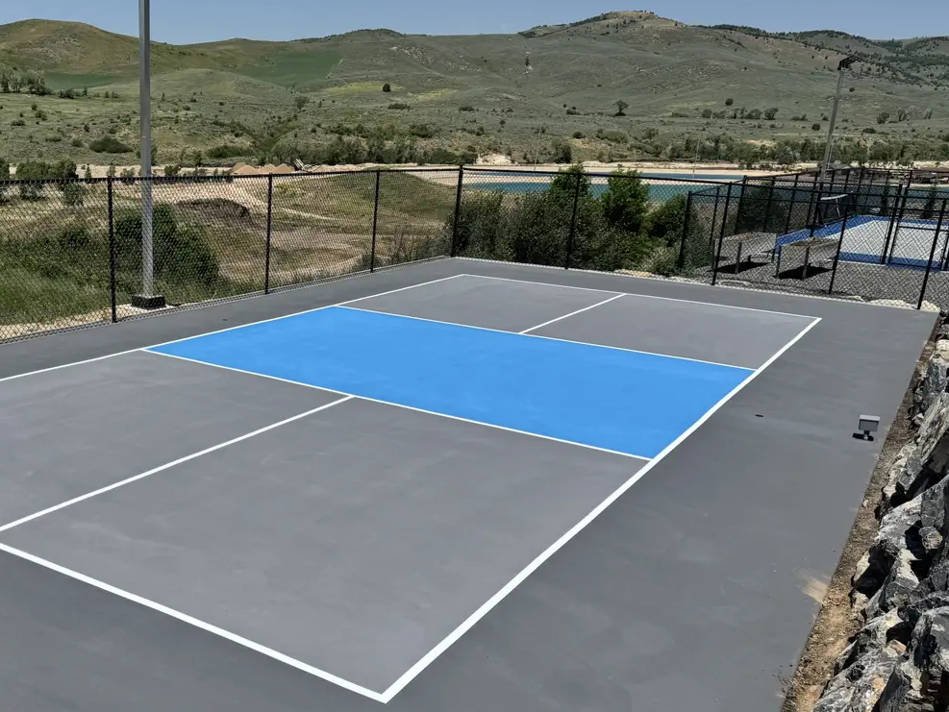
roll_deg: -1.6
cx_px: 307
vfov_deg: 40.4
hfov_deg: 51.5
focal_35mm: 35
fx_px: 960
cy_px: 444
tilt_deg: -17.7
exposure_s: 1/7937
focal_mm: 6.76
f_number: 1.78
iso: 80
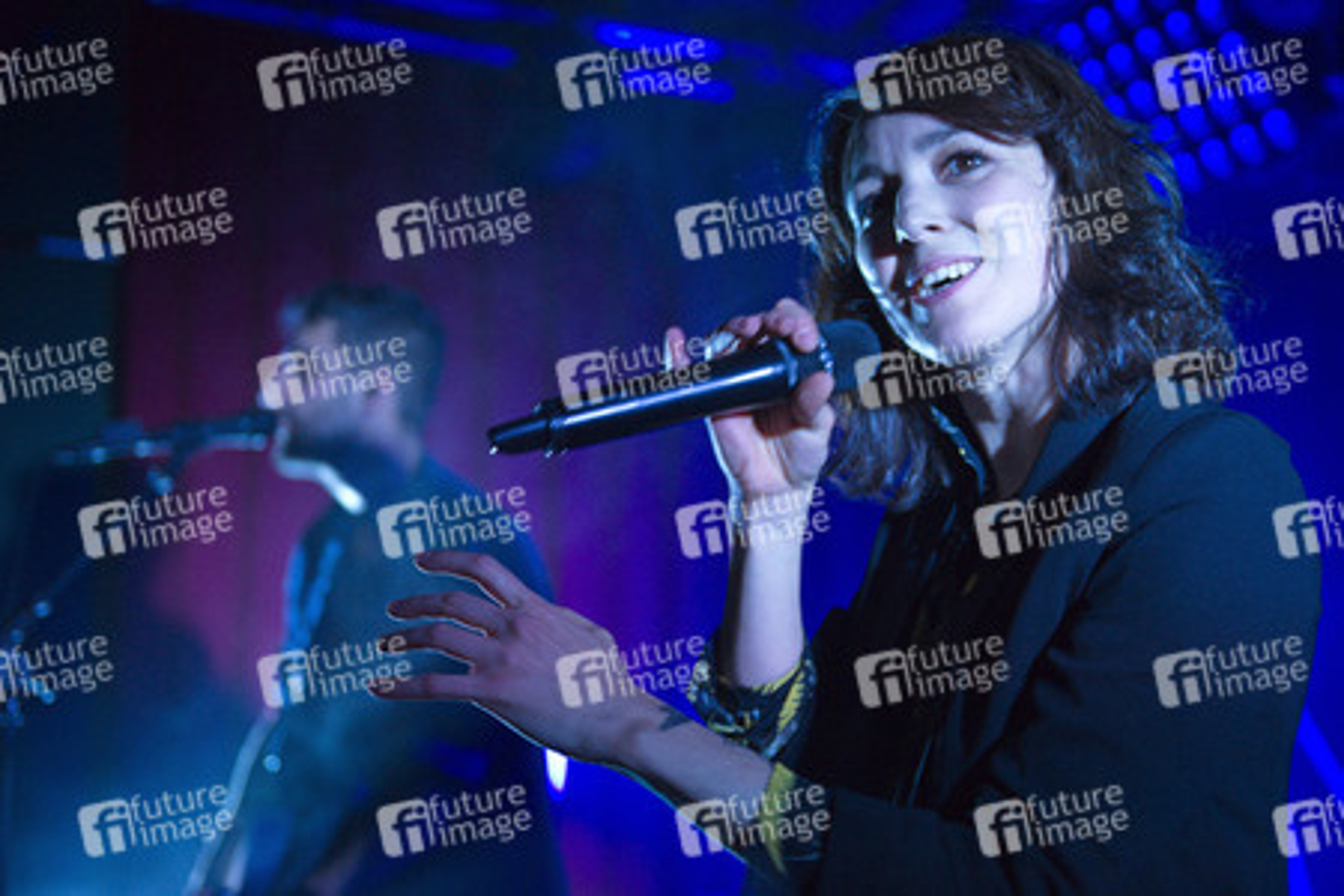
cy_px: 448
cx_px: 672
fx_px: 1941
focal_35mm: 52
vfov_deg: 26.0
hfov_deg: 38.2
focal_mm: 52
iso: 3200
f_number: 2.8
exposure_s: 1/160
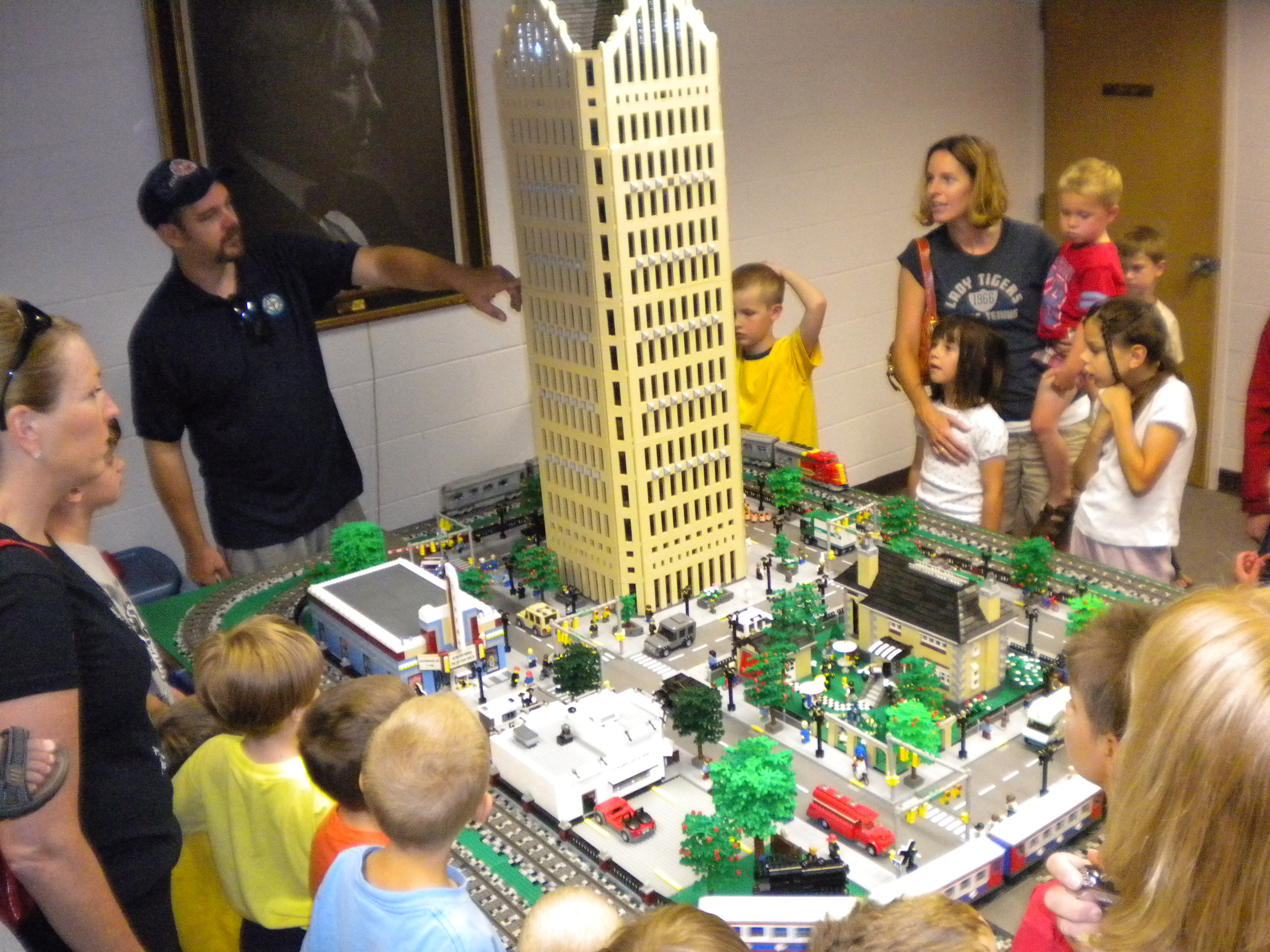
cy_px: 476
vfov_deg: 40.7
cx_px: 635
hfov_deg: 52.6
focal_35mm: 35
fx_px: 1284
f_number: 3.1
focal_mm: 6.3
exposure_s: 1/53.8
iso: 800
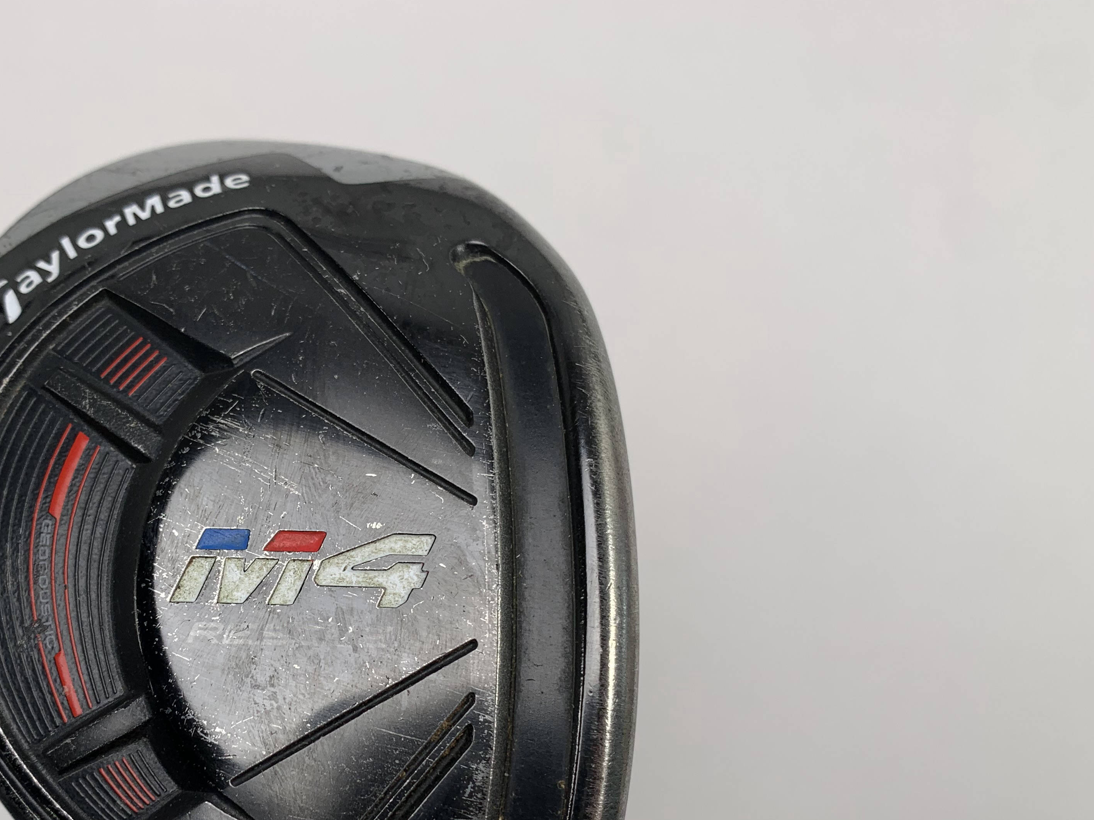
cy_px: 575
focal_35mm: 37
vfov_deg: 38.0
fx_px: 1169
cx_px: 343
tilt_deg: -81.6
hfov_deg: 49.1
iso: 25
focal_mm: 4.25
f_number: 1.8
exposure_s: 1/293
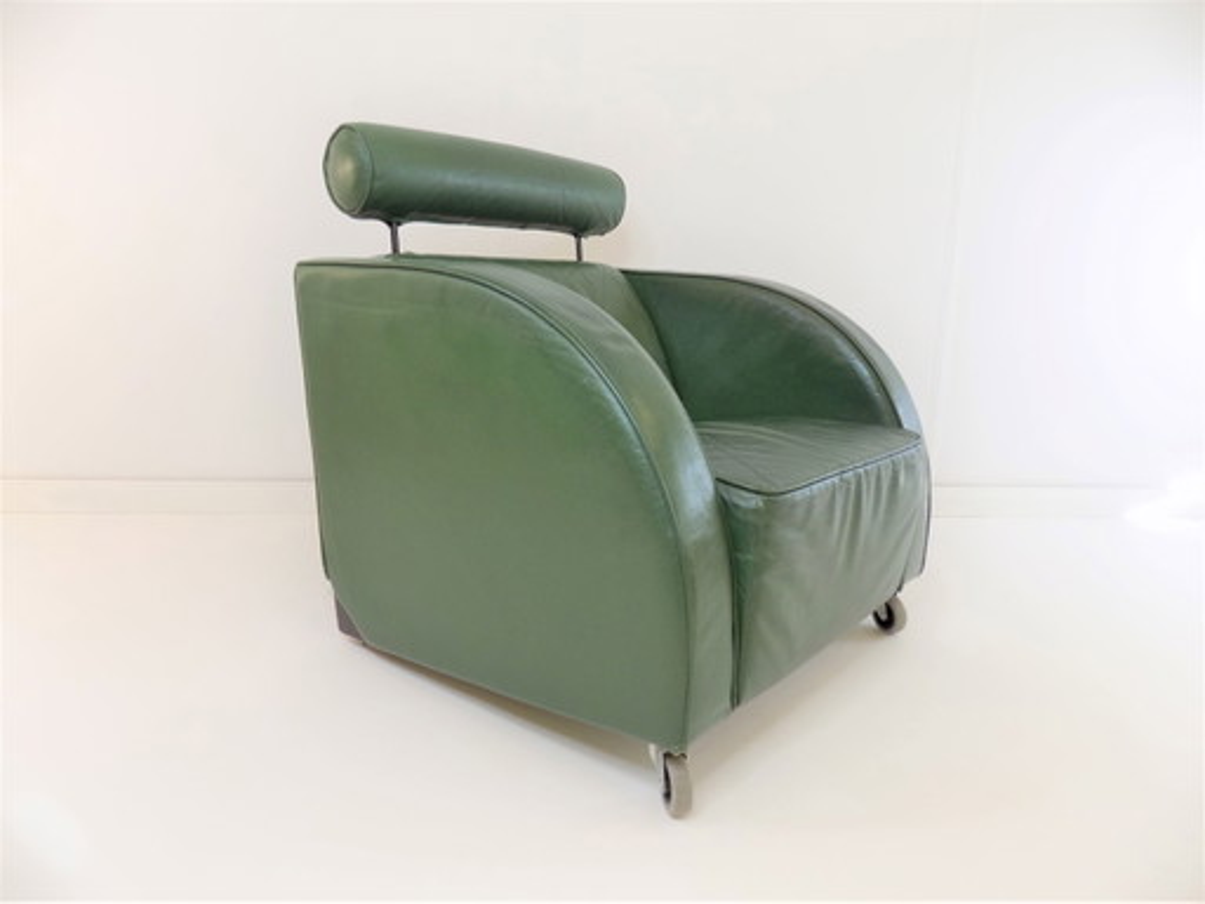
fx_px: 801
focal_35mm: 23
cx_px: 602
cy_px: 452
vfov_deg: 58.9
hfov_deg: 73.9
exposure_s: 1/40
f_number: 3.1
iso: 80
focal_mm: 4
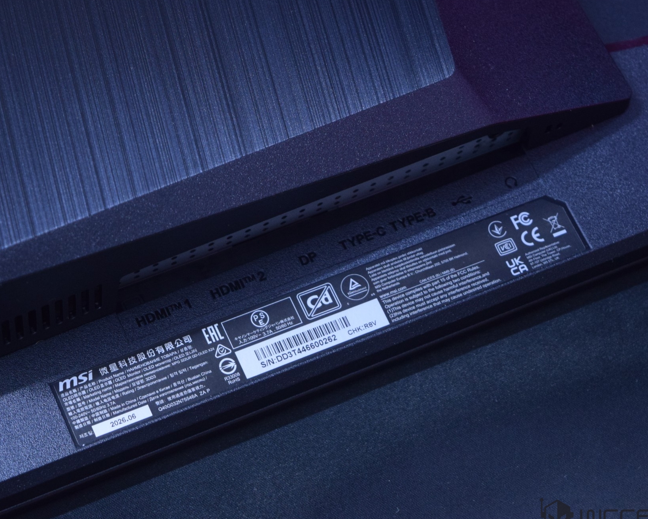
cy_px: 243
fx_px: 1968
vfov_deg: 15.0
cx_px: 288
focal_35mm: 103
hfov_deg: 18.7
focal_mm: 55
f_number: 5.6
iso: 1600
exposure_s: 1/10
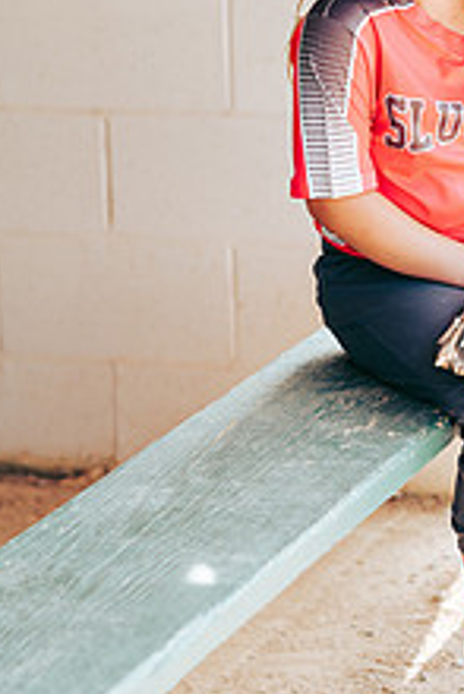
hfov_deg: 7.9
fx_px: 3358
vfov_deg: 11.8
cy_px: 227
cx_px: 451
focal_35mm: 174
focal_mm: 85
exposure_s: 1/320
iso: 160
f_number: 2.8
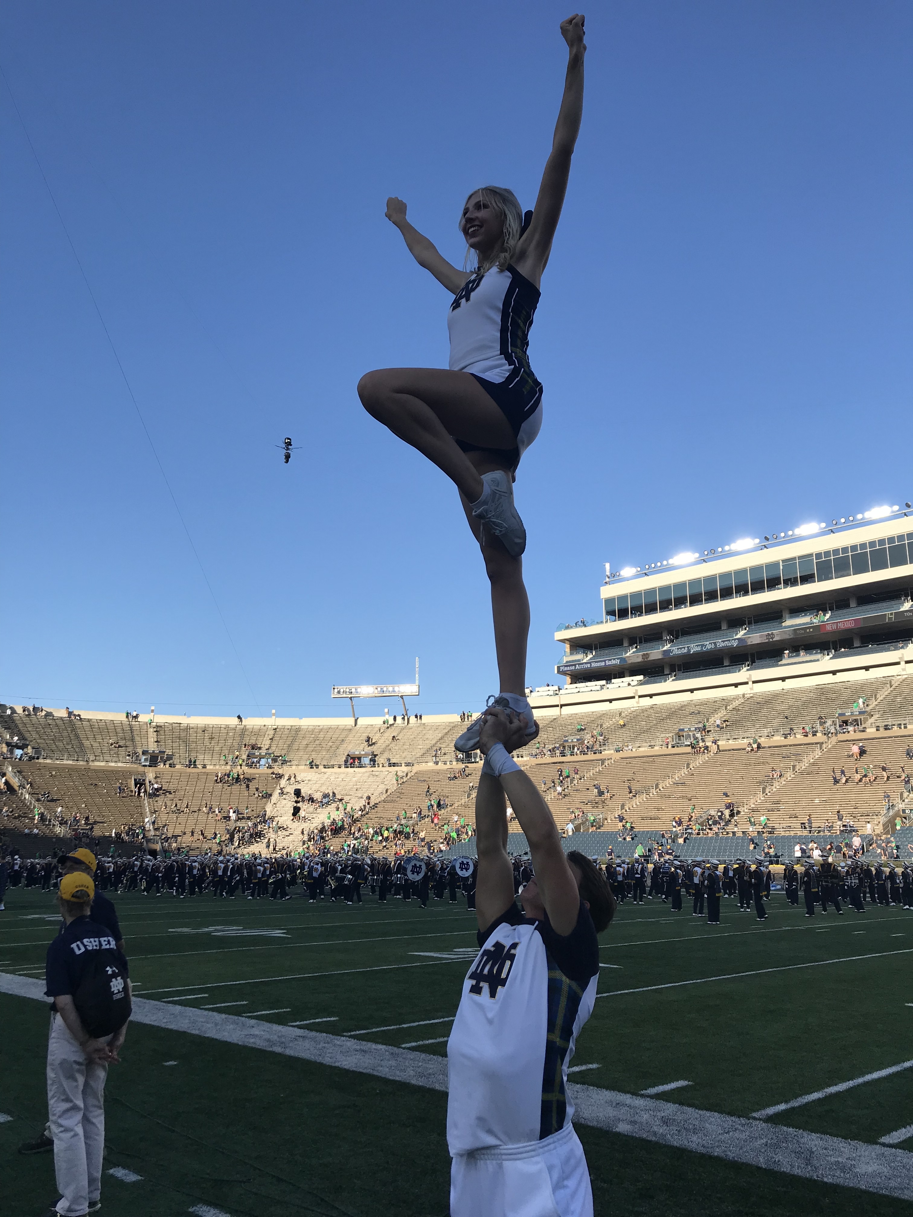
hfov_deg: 49.7
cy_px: 608
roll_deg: -1.3
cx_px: 456
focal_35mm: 28
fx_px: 985
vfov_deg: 63.4
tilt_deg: +15.0
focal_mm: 3.99
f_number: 1.8
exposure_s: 1/1880
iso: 20
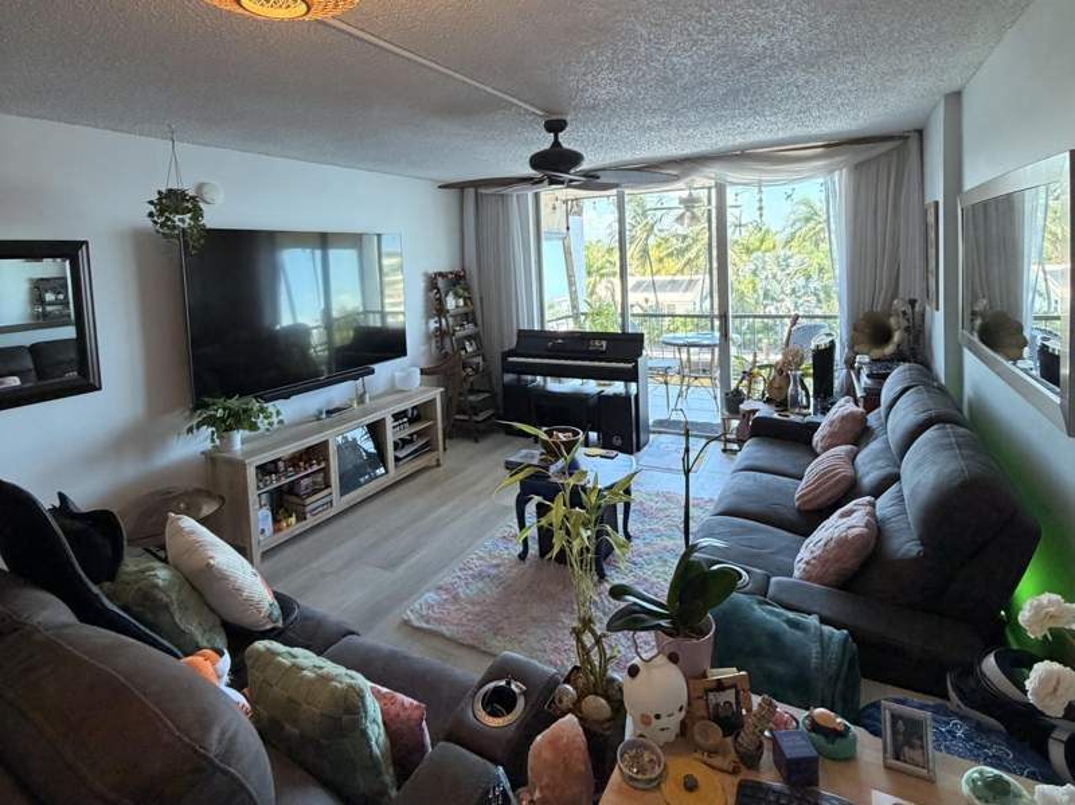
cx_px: 538
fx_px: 435
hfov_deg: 102.1
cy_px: 402
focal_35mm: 14
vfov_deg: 85.6
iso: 320
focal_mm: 2.22
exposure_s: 1/120
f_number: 2.2
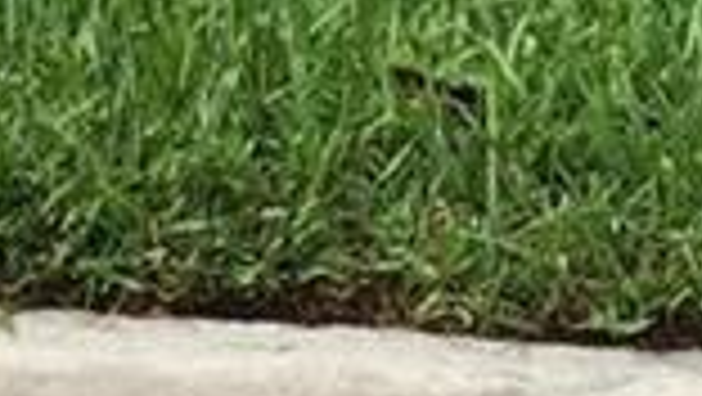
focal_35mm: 243
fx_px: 4526
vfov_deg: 4.6
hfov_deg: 8.8
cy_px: -1125
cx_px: 22
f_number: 2.2
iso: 32
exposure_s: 1/1068
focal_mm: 4.15
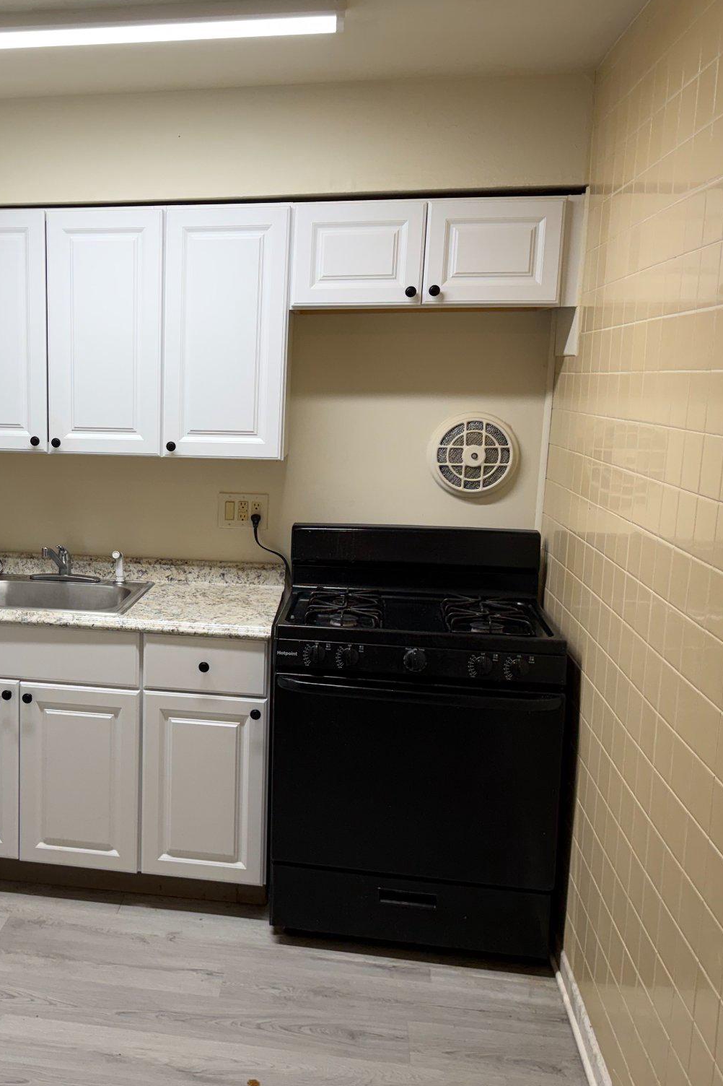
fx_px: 1025
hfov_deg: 37.3
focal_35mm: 34
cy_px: 537
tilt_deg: -9.6
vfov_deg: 55.8
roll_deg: +0.9
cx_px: 131
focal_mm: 6.76
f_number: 1.78
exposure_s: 1/120
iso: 80
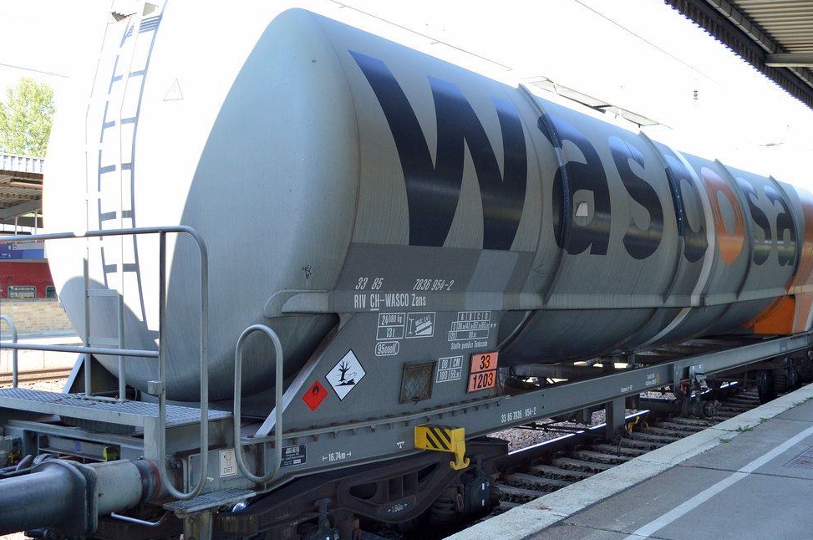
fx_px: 834
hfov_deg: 51.9
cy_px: 250
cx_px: 439
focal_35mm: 37
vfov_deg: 35.8
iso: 640
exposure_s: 1/500
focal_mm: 20
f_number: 3.8
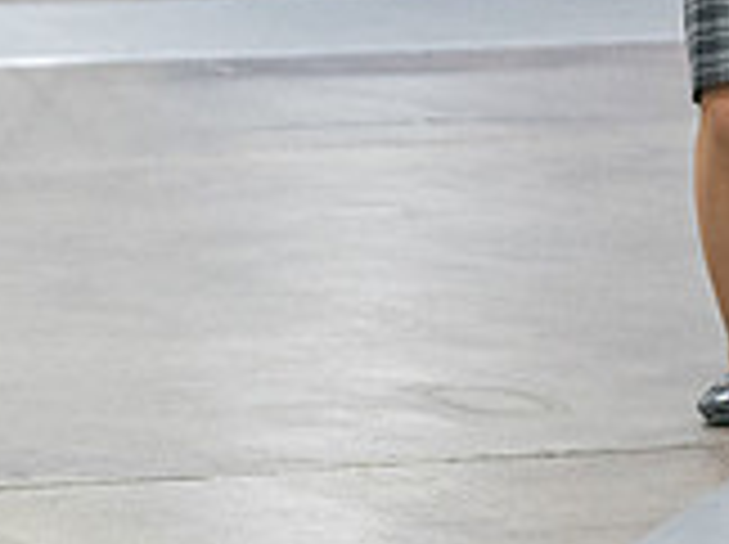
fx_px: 6897
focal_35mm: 328
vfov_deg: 4.5
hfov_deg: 6.0
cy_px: -92
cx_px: 1053
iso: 6400
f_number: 2.8
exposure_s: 1/320
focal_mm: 95
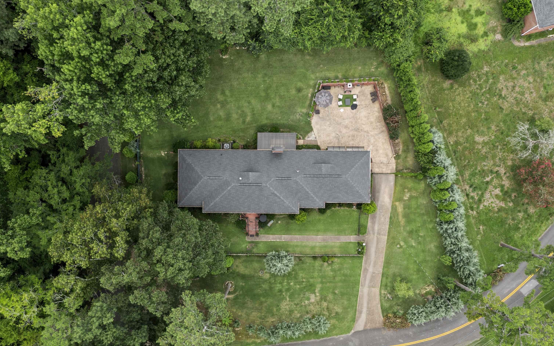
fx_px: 438
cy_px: 186
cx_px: 279
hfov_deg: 64.6
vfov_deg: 43.1
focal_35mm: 29
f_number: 3.2
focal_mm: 10.26
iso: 100
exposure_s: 1/50
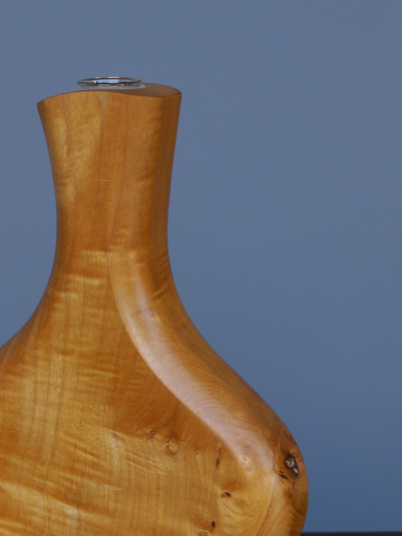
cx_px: 109
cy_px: 326
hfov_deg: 11.1
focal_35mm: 133
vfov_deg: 14.8
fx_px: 2059
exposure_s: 1/50
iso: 125
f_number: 5.6
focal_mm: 38
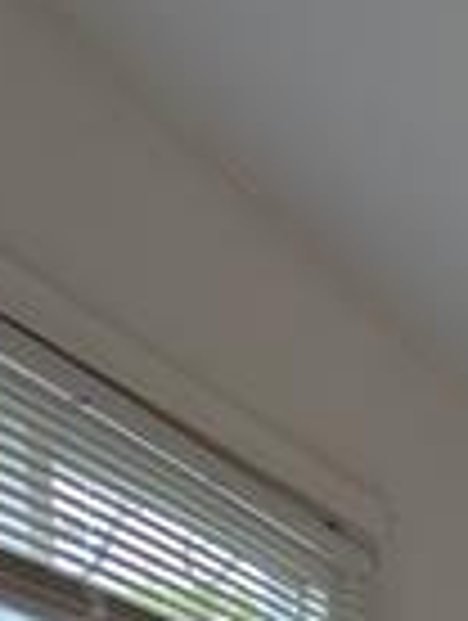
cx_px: 1089
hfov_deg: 14.8
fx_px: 1204
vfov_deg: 21.4
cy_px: 1058
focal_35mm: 67
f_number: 1.95
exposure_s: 1/52.7
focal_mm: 2.23
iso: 46
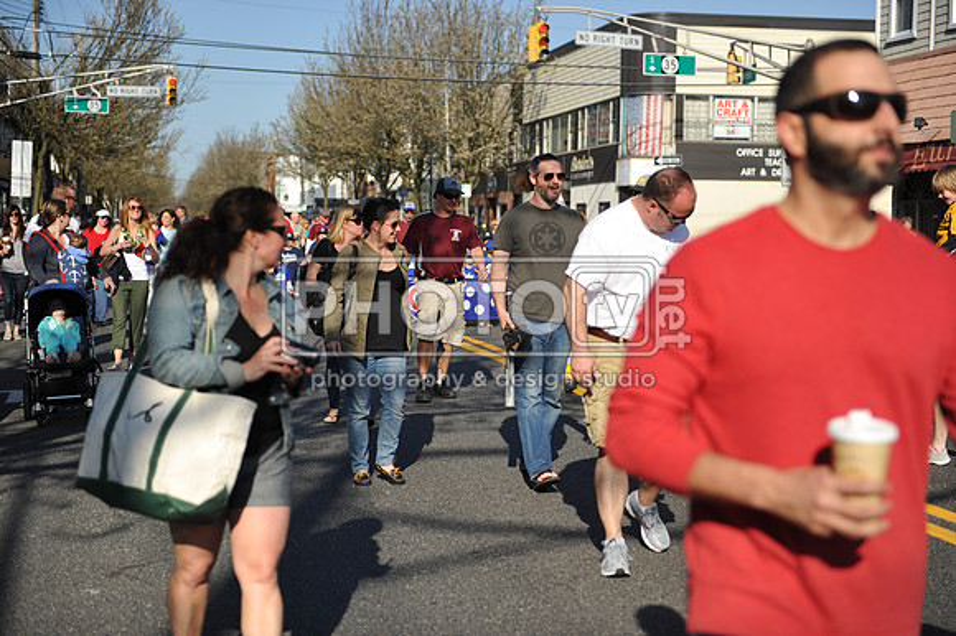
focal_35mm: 60
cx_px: 478
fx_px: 1592
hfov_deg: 33.4
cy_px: 318
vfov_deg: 22.6
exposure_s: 1/6400
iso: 400
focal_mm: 60
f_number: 2.8
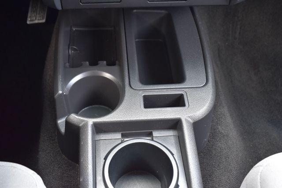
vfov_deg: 30.8
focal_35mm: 44
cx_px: 141
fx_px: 341
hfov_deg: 45.0
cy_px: 94
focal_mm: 29
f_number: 6.3
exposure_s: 1/15
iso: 800
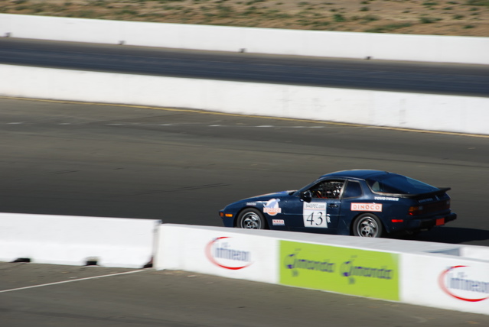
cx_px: 244
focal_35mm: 300
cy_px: 164
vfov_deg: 4.6
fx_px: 4081
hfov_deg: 6.9
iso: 100
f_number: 10
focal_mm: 200
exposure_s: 1/250
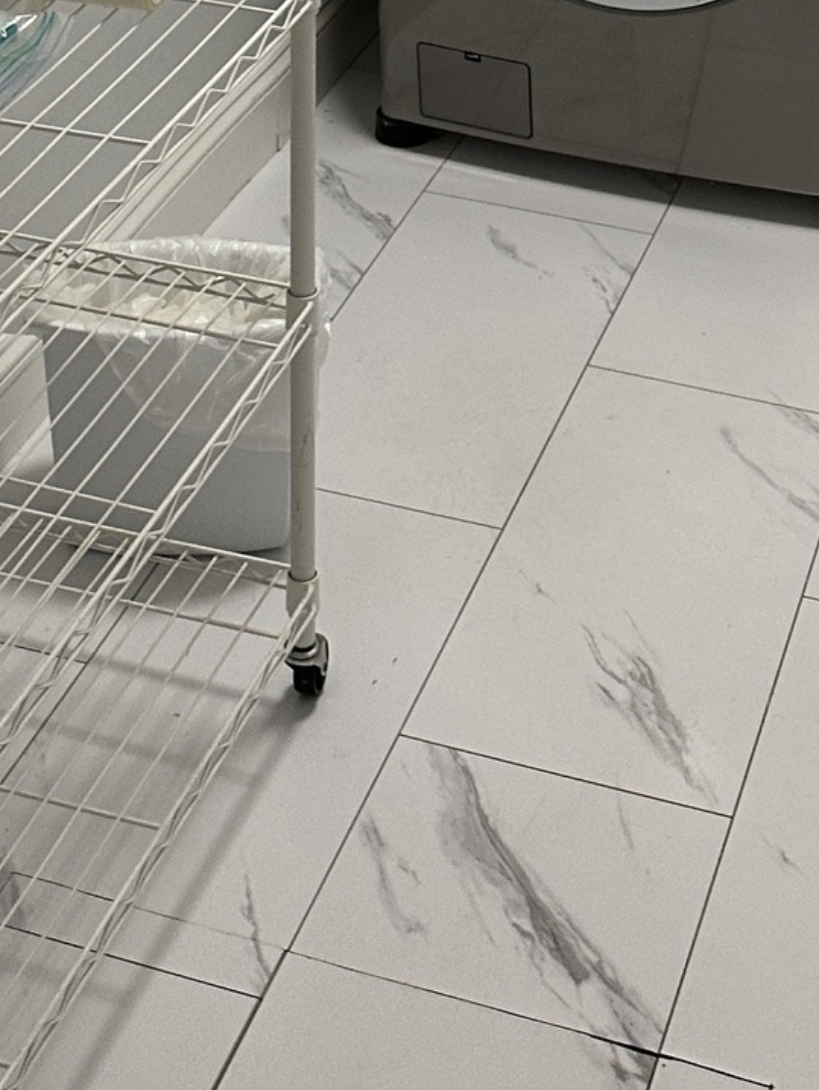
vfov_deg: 21.5
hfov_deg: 19.1
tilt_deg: -10.8
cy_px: -516
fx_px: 2428
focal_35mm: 77
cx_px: 515
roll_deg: -1.1
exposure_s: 1/120
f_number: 1.78
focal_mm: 6.86
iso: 200
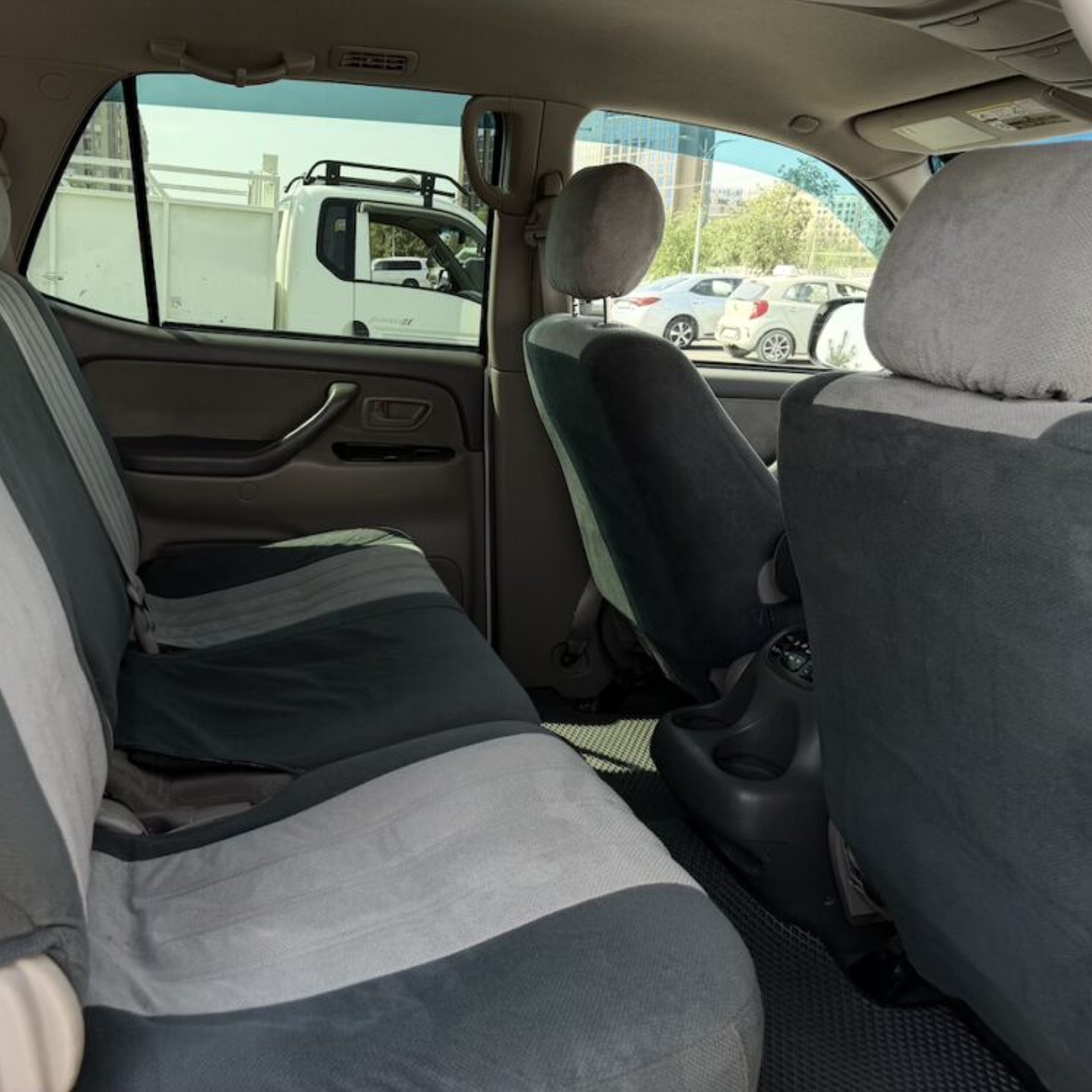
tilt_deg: -14.1
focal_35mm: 29
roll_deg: -0.6
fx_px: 1035
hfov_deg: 54.6
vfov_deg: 55.6
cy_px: 534
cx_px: 375
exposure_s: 1/796
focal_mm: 6.76
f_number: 1.78
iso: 80
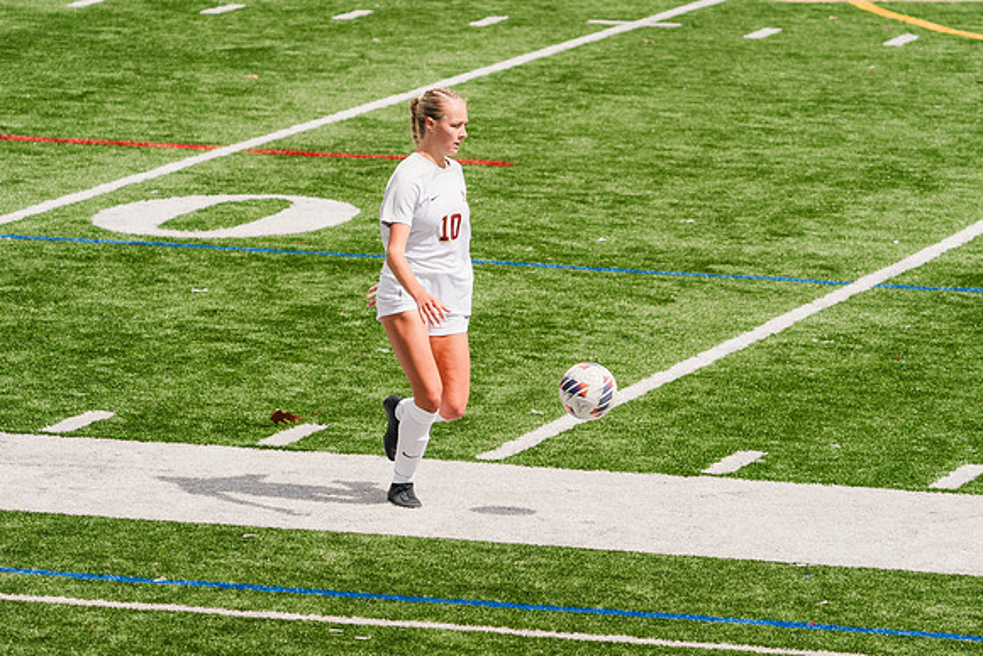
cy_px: 282
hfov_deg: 8.0
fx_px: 7016
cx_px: 523
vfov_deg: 5.4
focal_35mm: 257
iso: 200
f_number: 5.6
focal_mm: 200
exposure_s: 1/1600
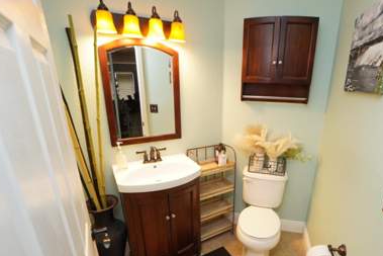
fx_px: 202
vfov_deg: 63.6
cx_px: 226
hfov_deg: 86.0
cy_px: 161
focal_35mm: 19
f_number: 5.6
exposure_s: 1/60
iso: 1000
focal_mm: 10
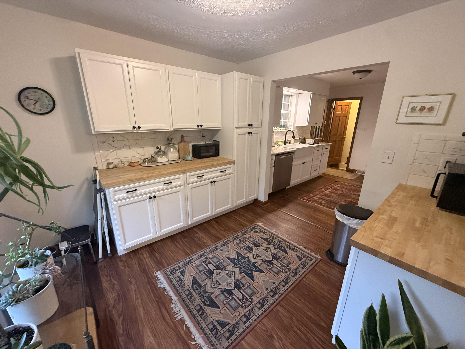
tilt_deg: -16.4
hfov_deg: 102.1
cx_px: 232
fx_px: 188
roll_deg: -1.0
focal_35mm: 14
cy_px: 174
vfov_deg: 85.7
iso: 500
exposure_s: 1/60
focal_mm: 2.22
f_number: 2.2
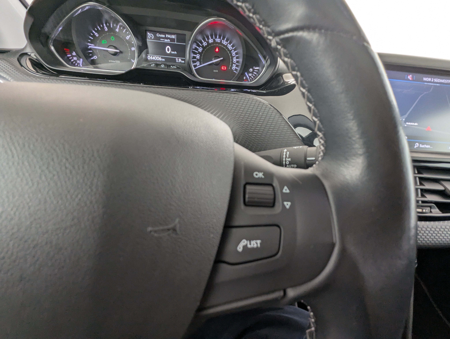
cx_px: 225
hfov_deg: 94.4
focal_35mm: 16
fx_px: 208
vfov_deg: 78.2
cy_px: 170
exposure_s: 1/51.8
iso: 120
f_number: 2.2
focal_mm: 2.35
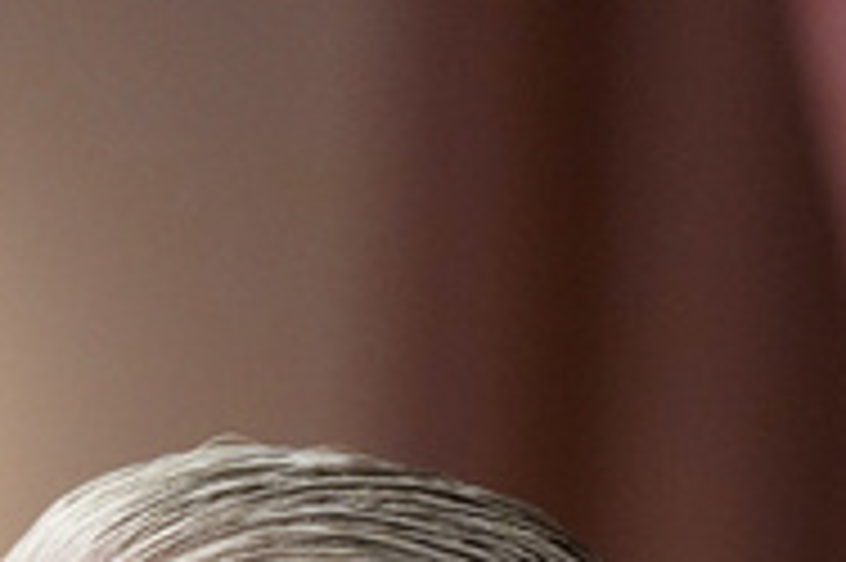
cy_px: 1396
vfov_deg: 1.8
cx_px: -392
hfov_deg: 2.7
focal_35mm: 762
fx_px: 17891
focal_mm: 140
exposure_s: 1/320
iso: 4000
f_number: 3.2
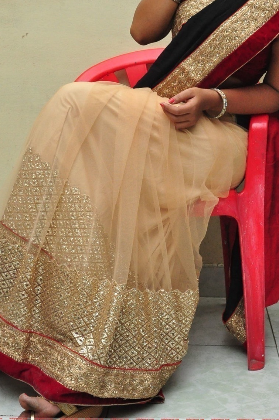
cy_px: 153
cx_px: 144
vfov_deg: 32.2
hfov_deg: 21.9
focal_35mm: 62
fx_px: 723
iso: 1600
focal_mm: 26
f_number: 7.1
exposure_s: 1/125
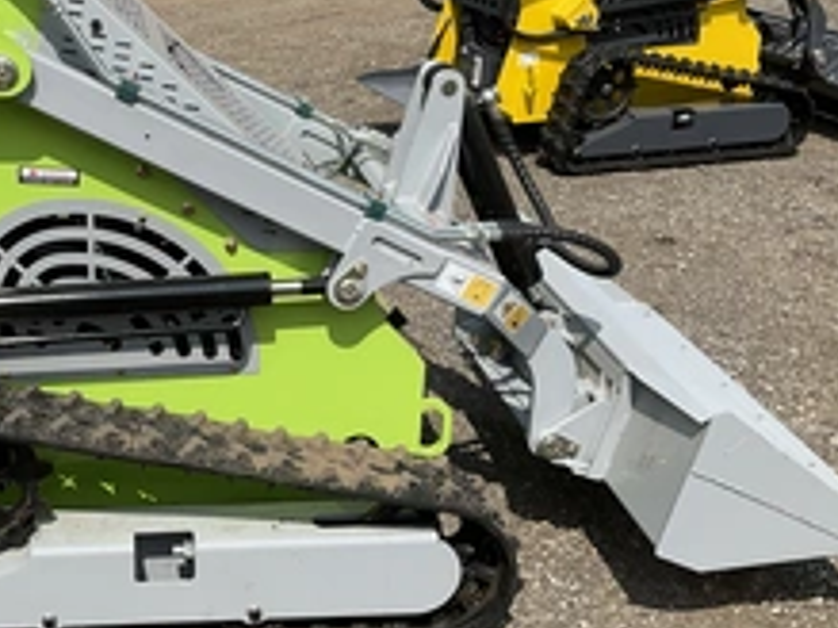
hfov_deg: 35.2
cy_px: 276
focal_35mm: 53
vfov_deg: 27.5
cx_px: 184
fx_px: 1282
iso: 25
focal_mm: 3
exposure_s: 1/2538
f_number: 1.8
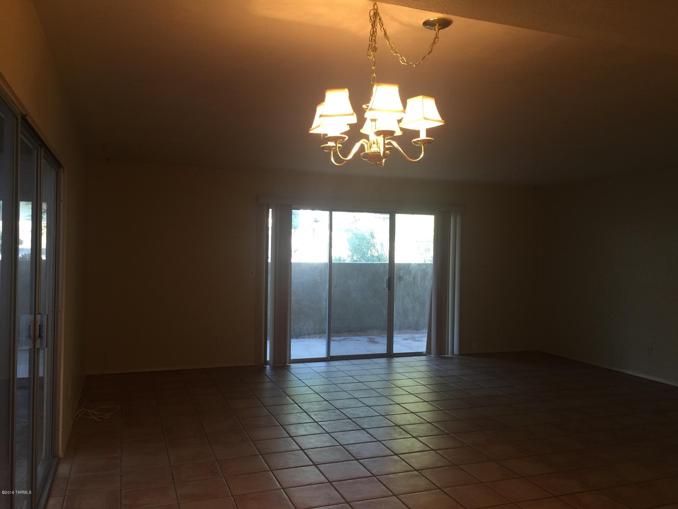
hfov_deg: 61.7
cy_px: 254
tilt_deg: -0.1
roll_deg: -0.9
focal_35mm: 29
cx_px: 339
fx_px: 568
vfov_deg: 48.2
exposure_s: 1/15
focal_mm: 4.15
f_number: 2.2
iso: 40
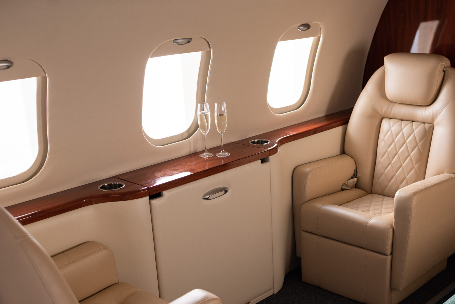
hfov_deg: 41.0
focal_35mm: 48
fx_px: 607
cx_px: 266
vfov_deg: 27.9
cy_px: 203
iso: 320
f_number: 3.5
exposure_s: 1/200
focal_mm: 35
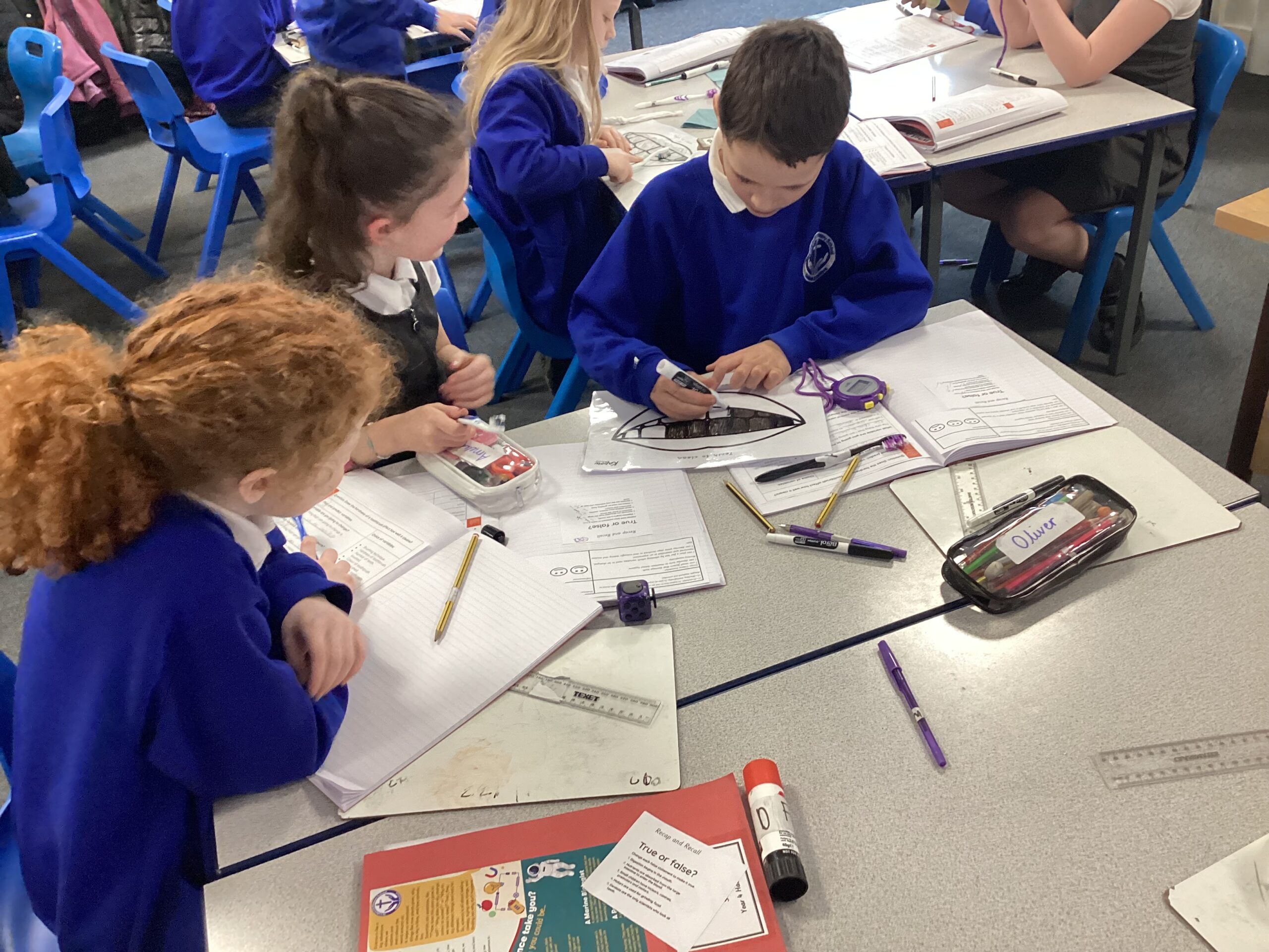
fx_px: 1136
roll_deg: +7.7
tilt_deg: -34.3
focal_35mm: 31
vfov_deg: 45.4
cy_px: 476
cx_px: 634
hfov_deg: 58.4
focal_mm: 3.3
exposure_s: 1/60
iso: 200
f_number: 2.4
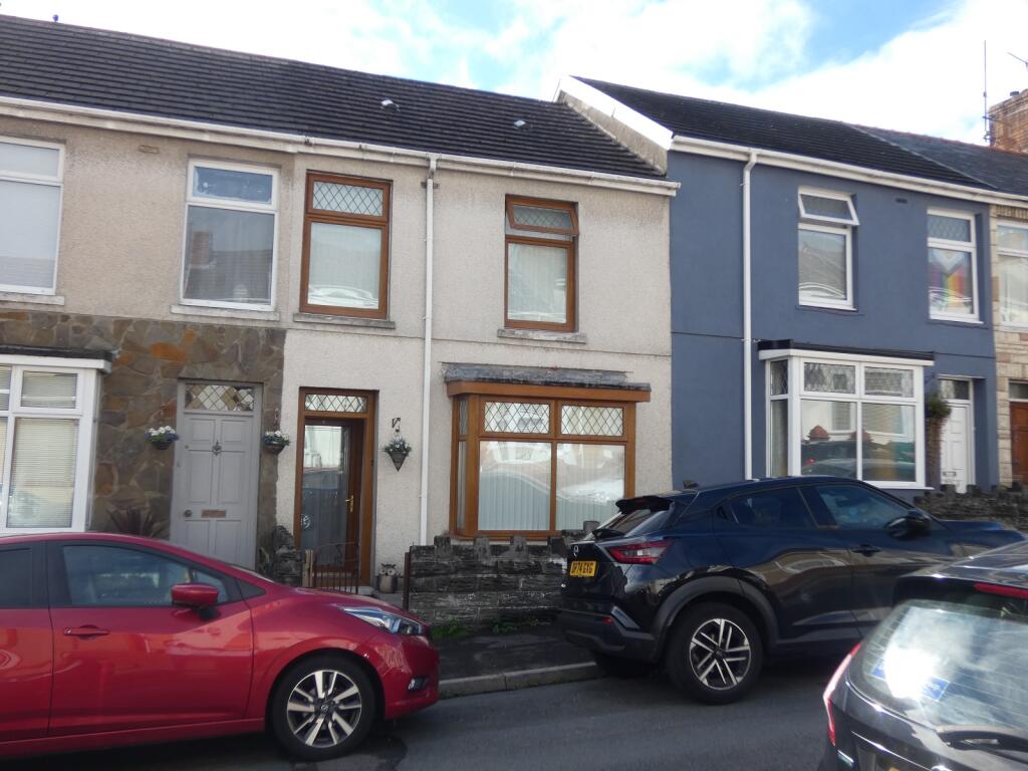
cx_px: 514
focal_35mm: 31
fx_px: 921
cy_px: 386
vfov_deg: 45.4
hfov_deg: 58.4
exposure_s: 1/500
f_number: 3.3
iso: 80
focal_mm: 5.5
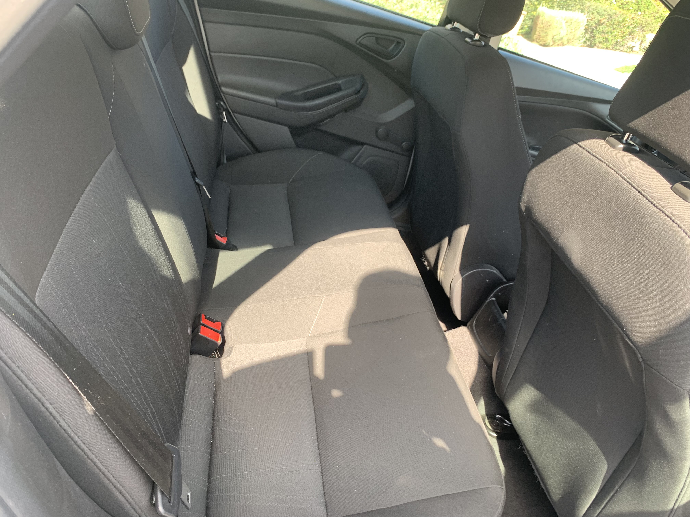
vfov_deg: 53.1
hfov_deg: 67.3
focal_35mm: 26
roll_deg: -16.7
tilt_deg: -29.7
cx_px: 345
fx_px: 518
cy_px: 258
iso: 50
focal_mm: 4.25
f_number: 1.8
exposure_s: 1/121
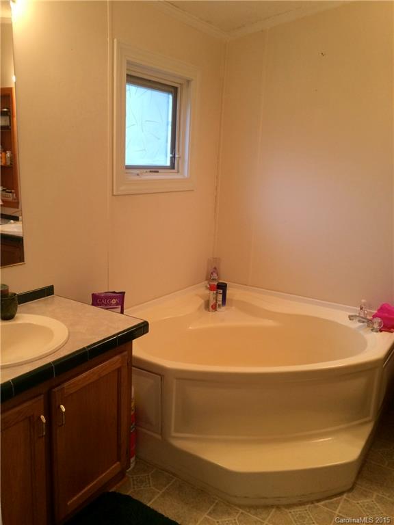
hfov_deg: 48.2
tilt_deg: -13.2
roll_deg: -2.0
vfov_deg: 61.7
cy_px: 262
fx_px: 440
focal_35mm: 29
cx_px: 197
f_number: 2.2
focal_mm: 4.15
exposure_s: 1/30
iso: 125
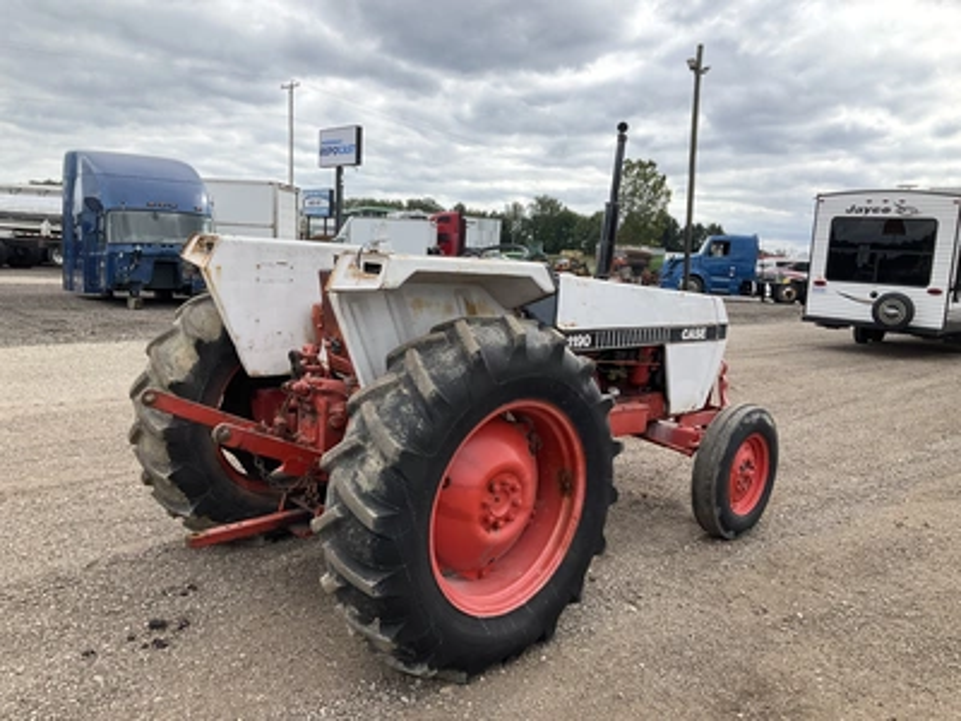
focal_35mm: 29
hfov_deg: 61.7
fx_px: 805
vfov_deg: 48.2
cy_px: 360
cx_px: 480
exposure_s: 1/1412
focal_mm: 3
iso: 25
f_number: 1.8
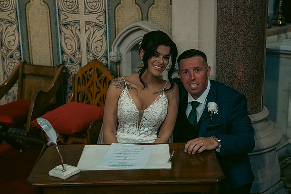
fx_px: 445
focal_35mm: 55
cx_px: 146
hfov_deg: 36.2
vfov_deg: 24.6
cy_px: 97
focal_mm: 55
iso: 1000
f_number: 3.5
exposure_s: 1/160
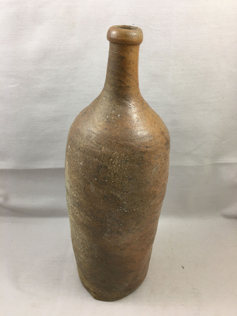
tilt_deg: -30.8
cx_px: 118
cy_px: 158
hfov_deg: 48.2
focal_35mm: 29
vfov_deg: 61.7
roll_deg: -0.5
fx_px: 265
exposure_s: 1/33
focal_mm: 4.15
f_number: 2.2
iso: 40
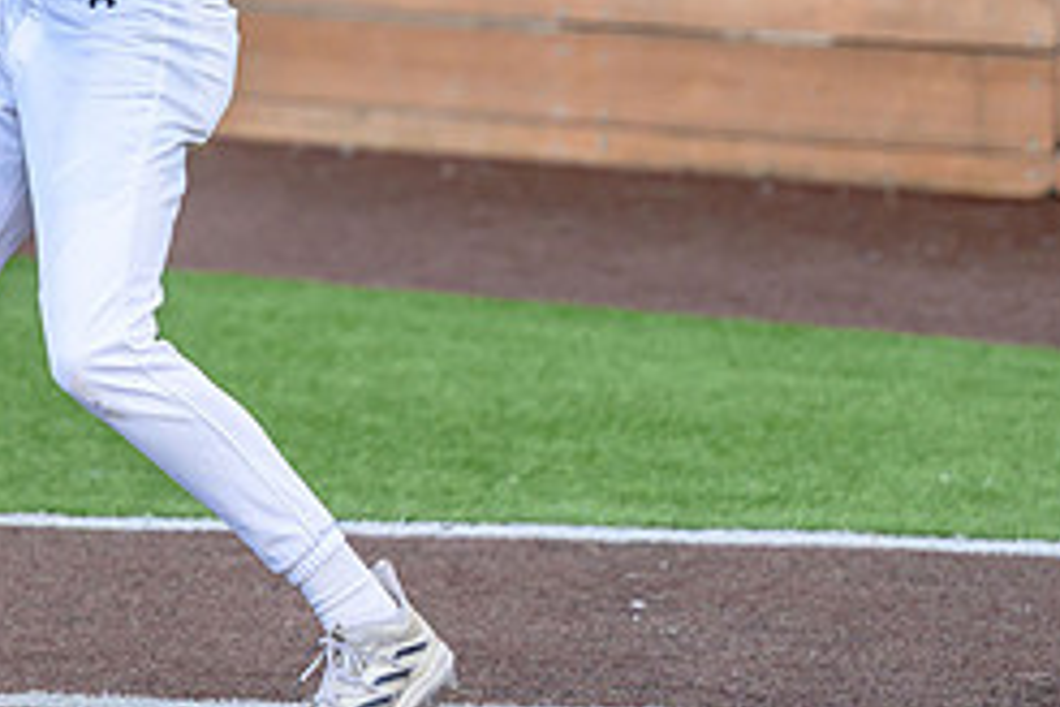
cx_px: -110
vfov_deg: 3.9
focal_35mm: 348
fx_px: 10246
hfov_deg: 5.9
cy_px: -85
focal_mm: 115
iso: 640
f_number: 2.8
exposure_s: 1/2000
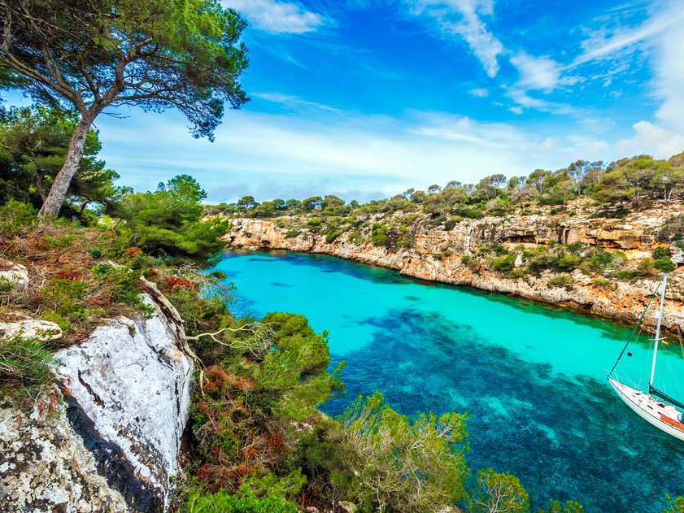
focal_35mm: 16
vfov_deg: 78.1
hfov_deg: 93.6
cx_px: 401
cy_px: 248
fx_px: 316
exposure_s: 1/125
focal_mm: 14
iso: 100
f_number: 10
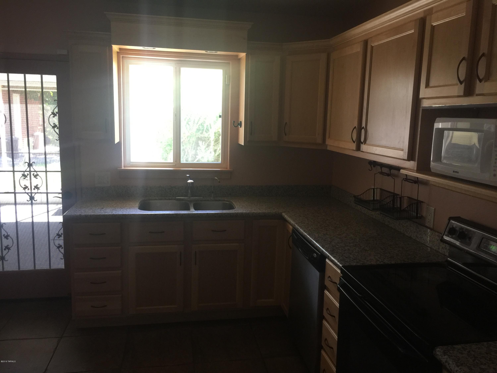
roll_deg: -1.6
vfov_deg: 48.2
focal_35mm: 29
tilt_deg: -9.2
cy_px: 186
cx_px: 248
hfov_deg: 61.7
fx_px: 416
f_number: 2.2
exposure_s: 1/15
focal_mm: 4.15
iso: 80
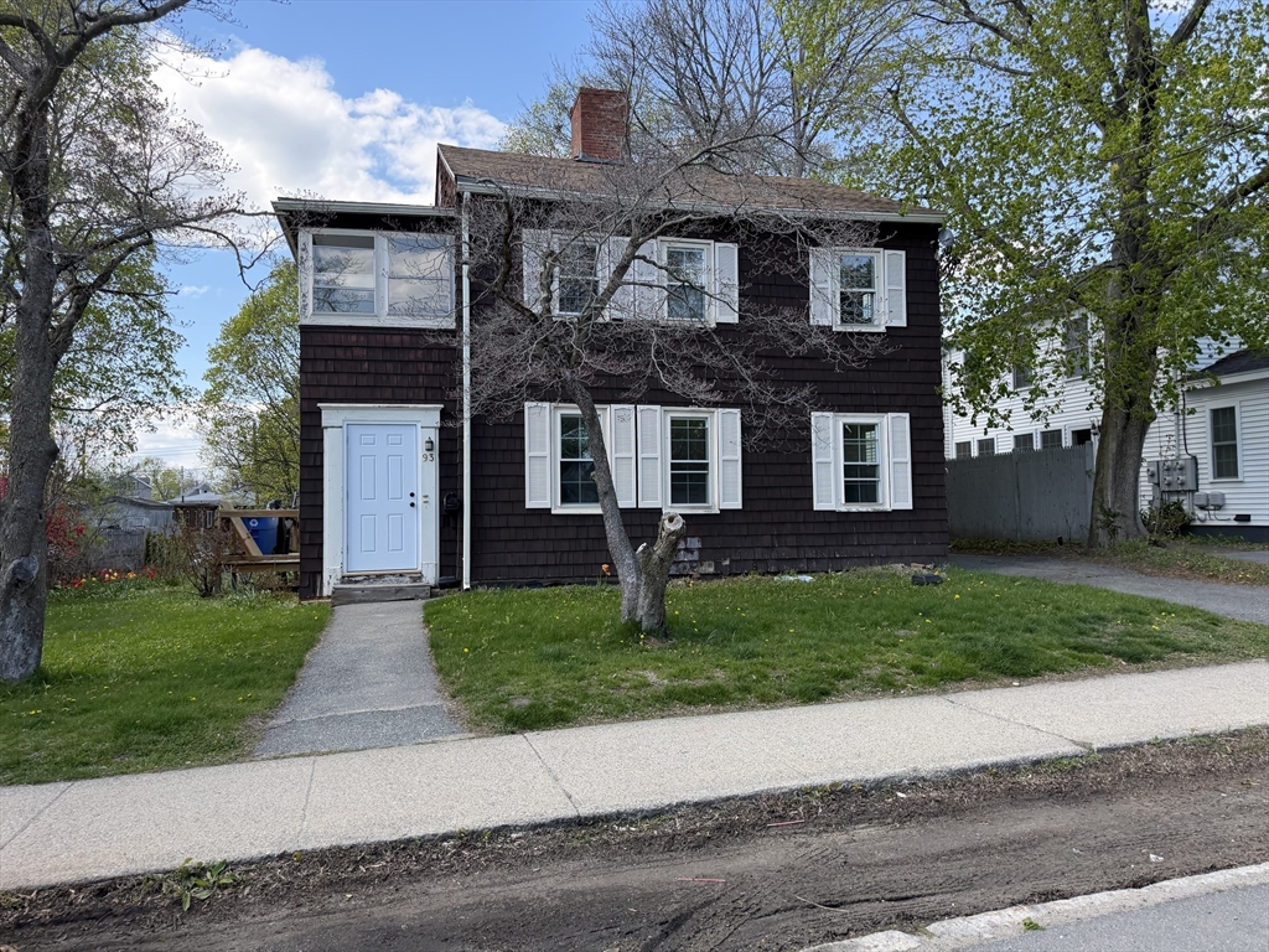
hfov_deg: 71.6
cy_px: 476
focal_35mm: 24
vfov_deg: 56.8
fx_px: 880
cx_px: 634
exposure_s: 1/1292
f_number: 1.78
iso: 100
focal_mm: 6.76
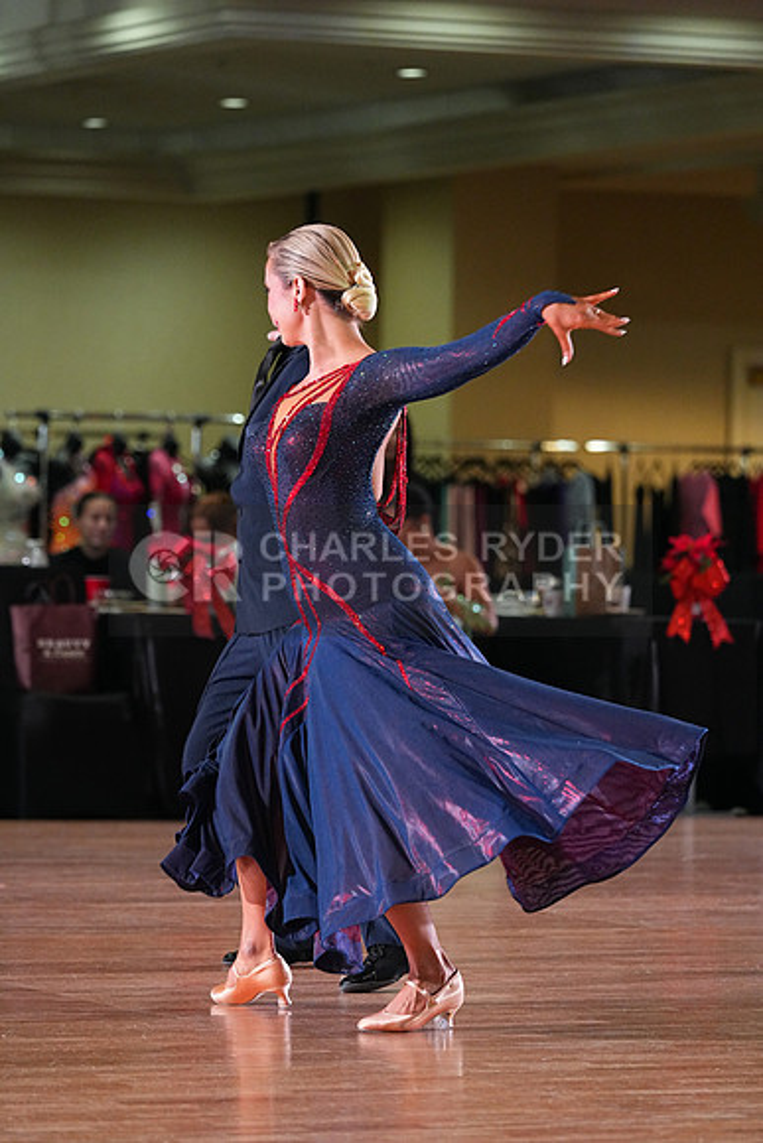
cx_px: 382
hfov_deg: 7.6
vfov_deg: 11.4
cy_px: 572
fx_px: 5719
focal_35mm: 180
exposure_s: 1/400
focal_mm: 180
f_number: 4.5
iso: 6400
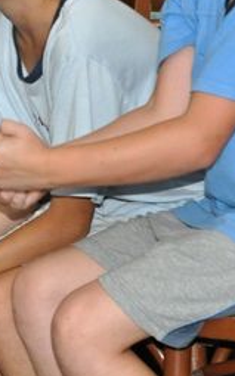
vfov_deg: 4.9
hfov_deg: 3.0
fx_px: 4404
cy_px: -58
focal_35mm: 429
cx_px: -517
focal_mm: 70
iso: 1250
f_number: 6.3
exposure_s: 1/60
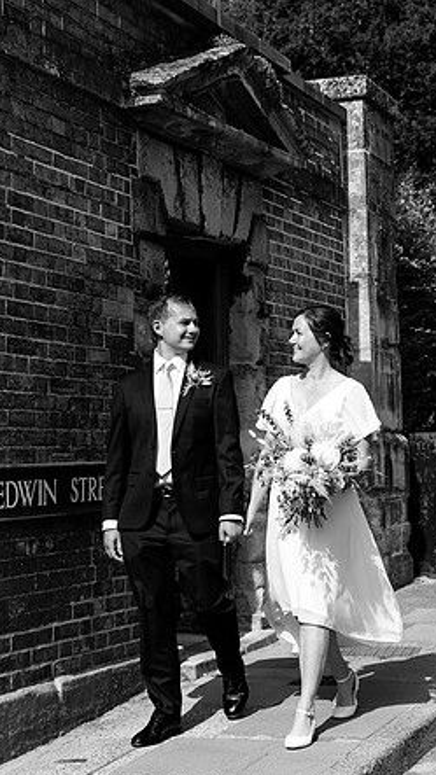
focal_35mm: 75
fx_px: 1542
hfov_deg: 16.0
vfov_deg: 28.2
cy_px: 398
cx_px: 324
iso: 100
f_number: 5
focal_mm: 46
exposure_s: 1/1000
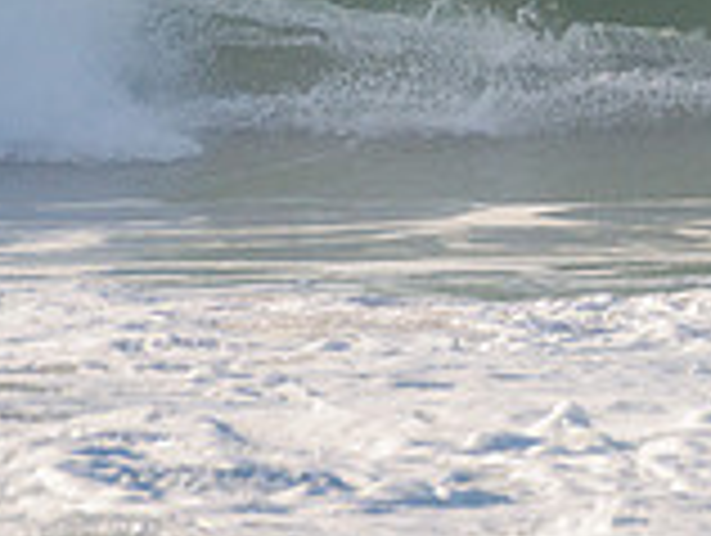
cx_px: 1017
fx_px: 36287
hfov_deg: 1.1
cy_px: -128
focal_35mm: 1764
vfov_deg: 0.8
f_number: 5.6
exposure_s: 1/1600
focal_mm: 500
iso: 200
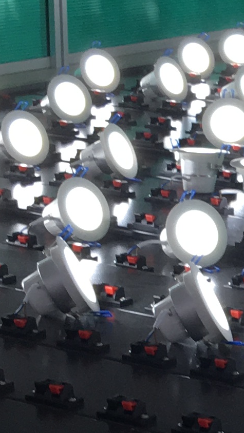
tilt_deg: -19.1
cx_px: 459
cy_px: 429
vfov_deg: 14.0
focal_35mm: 151
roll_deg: -2.0
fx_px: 1736
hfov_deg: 7.8
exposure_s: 1/100
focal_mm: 4.15
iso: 40
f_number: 2.2
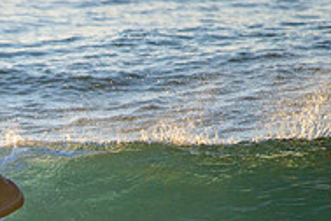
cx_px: -40
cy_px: 231
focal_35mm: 1535
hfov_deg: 1.3
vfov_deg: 0.9
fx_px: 14112
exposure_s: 1/2000
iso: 720
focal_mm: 500
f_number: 5.6
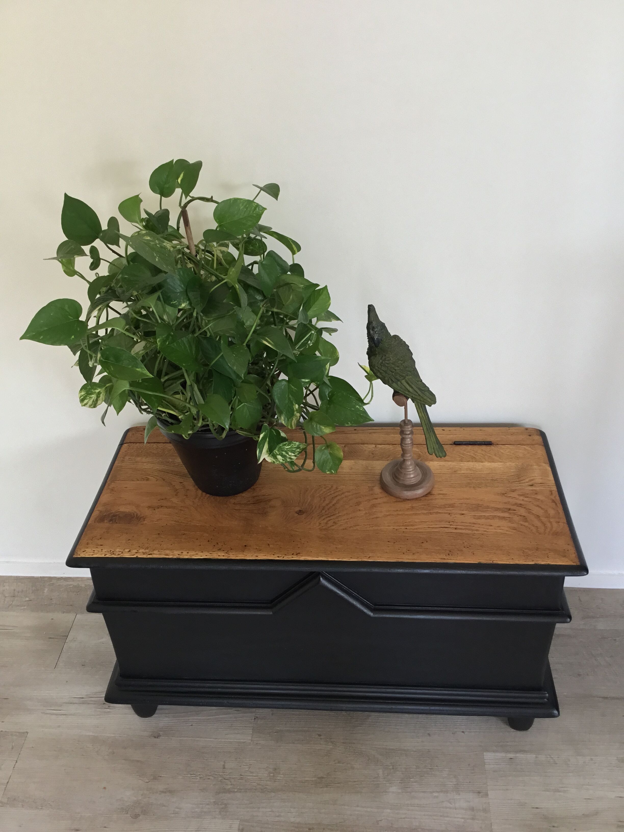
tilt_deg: -35.7
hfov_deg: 45.4
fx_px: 745
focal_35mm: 31
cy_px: 416
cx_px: 312
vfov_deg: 58.4
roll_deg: +2.0
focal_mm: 3.3
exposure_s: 1/33
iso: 50
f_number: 2.4
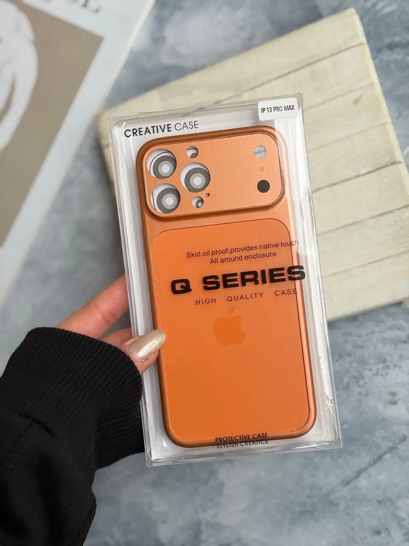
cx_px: 204
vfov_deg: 39.7
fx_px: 756
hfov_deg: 30.3
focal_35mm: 48
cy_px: 273
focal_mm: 6.76
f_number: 1.78
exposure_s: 1/217
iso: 80
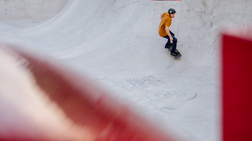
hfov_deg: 30.6
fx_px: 461
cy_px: 41
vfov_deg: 17.4
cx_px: 127
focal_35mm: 69
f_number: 4
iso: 2500
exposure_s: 1/640
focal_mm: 50
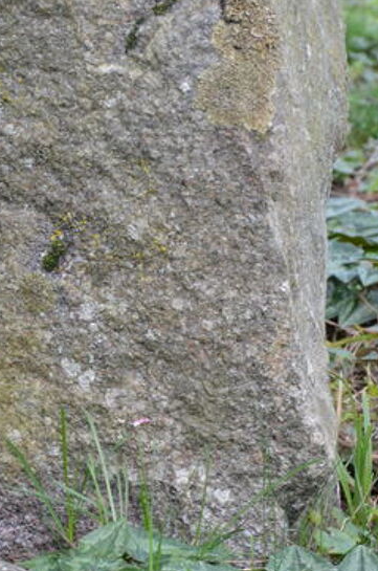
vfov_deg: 9.9
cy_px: 246
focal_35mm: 208
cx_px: -10
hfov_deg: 6.6
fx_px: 3290
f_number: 5.6
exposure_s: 1/125
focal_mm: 50
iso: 220
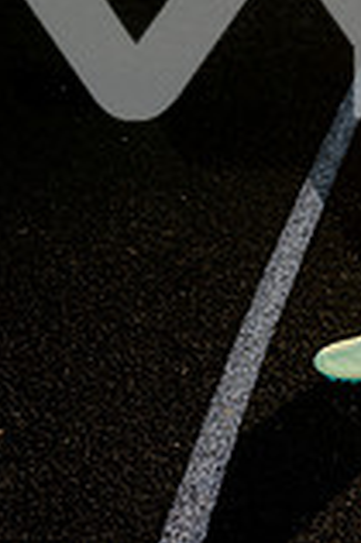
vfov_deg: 12.5
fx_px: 2367
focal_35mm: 157
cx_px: 478
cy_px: -227
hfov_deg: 8.6
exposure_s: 1/250
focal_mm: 55
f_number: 4.5
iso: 64
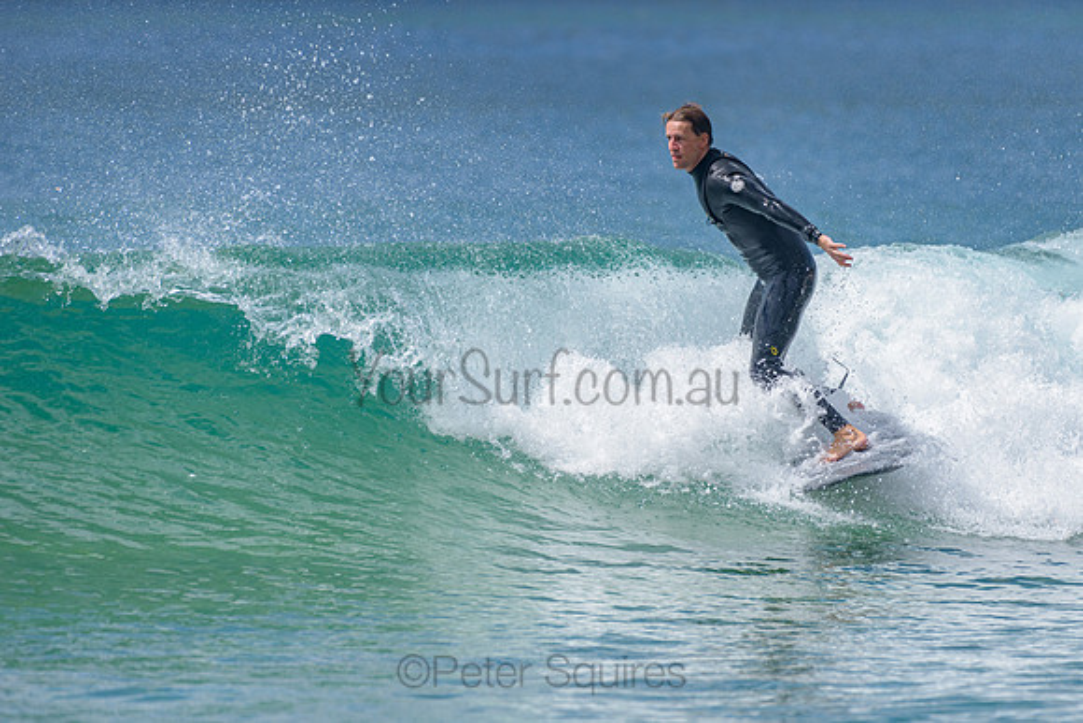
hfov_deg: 3.4
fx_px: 18454
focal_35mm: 613
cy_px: 337
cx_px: 664
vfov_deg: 2.2
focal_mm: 500
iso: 280
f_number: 5.6
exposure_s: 1/2000
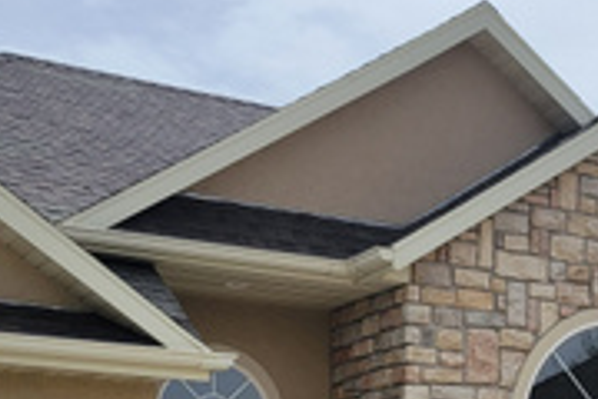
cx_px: 561
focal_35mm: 96
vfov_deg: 13.5
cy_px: 585
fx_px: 1595
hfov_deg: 20.7
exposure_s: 1/4397
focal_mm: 5.4
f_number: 1.8
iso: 40
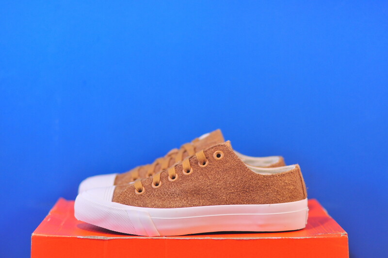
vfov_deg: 18.1
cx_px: 194
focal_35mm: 75
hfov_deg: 27.0
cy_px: 129
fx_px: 807
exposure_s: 1/320
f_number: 2.2
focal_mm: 50
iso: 250
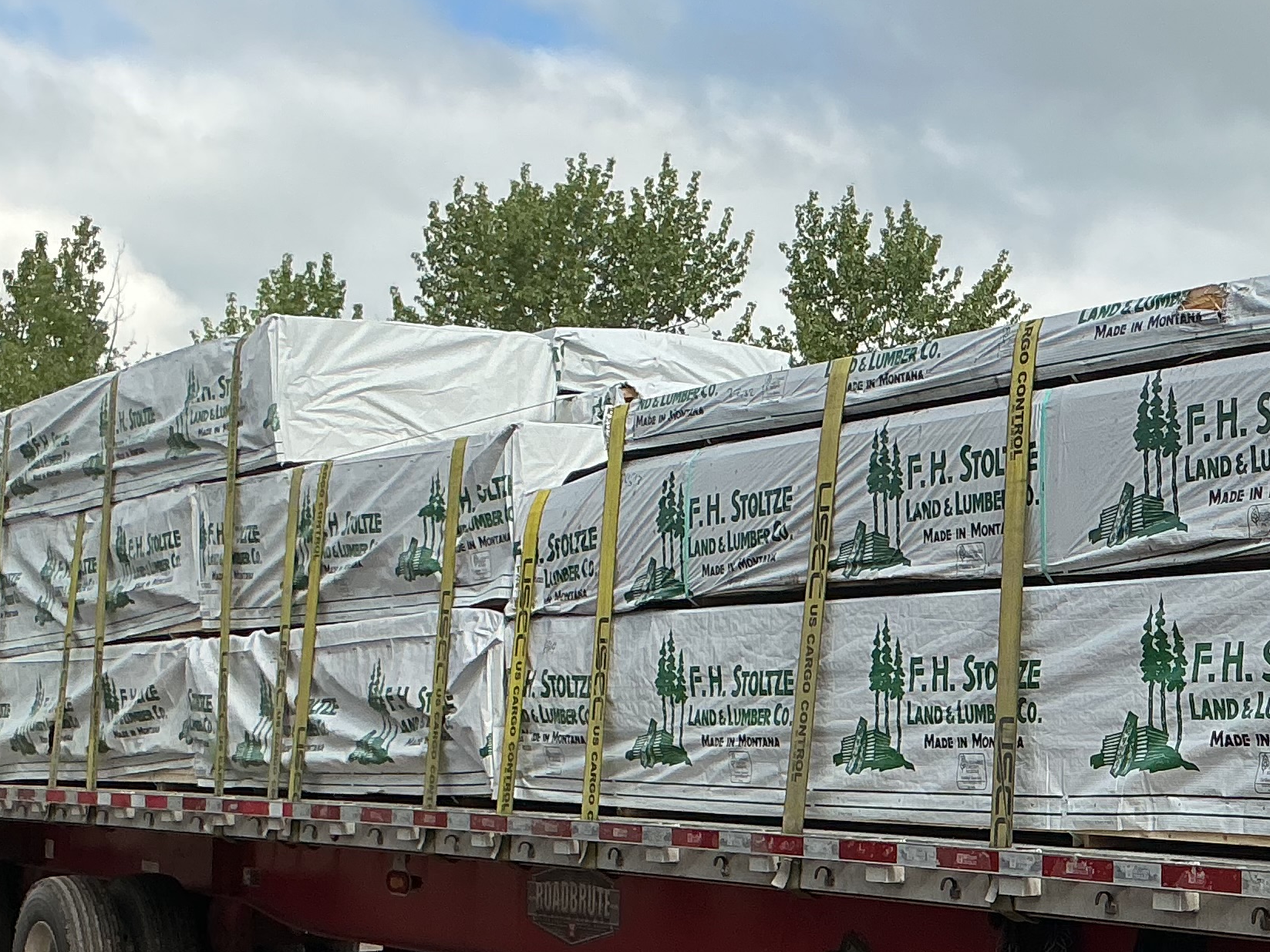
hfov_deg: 26.1
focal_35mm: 71
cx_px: 1255
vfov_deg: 20.7
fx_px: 2605
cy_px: 616
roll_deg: -0.3
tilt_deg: +4.6
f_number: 1.8
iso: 25
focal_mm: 3
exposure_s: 1/1786
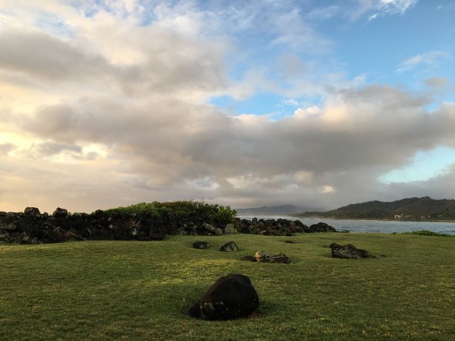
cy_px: 170
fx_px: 381
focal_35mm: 29
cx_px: 228
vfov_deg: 48.2
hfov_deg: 61.7
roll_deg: -0.8
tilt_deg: +7.0
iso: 25
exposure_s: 1/214
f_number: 2.2
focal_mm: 4.15
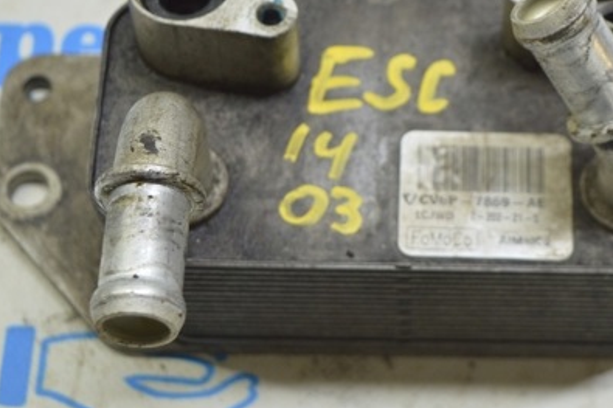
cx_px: 383
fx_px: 1736
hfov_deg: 20.0
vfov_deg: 13.4
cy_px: 150
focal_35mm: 102
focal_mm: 42
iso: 400
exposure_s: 1/20
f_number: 5.6
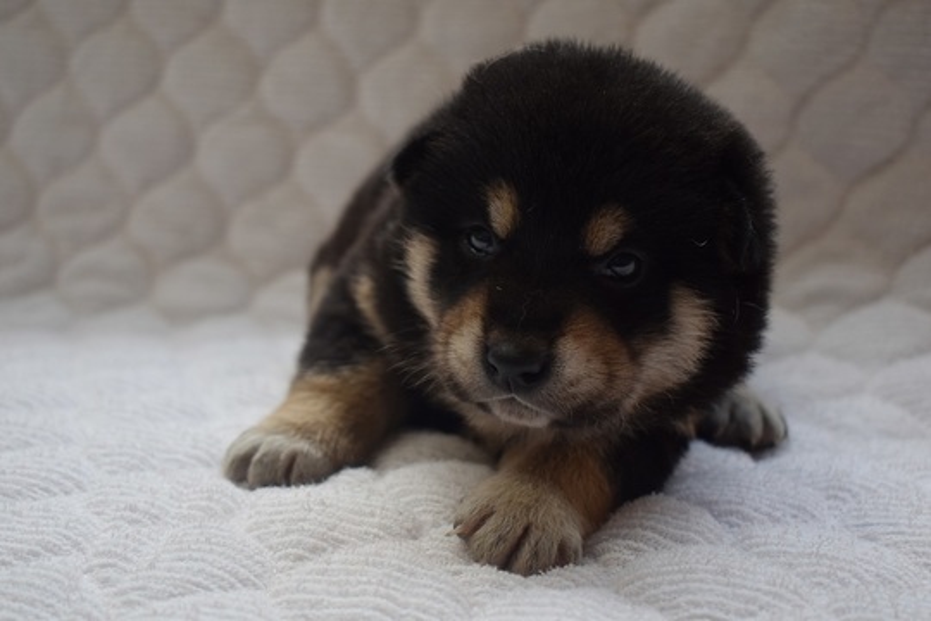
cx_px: 466
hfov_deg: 37.9
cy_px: 310
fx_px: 1358
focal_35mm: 52
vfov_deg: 25.8
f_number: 4.5
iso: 400
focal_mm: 35
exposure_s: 1/60
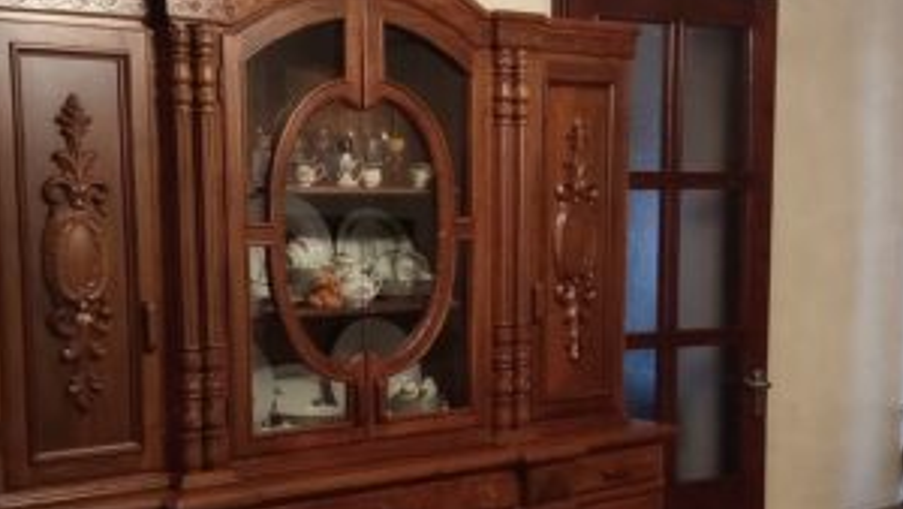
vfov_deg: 17.8
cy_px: 422
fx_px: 1605
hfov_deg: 31.4
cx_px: 527
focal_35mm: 67
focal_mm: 5.24
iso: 1102
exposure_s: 1/24
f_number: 1.7
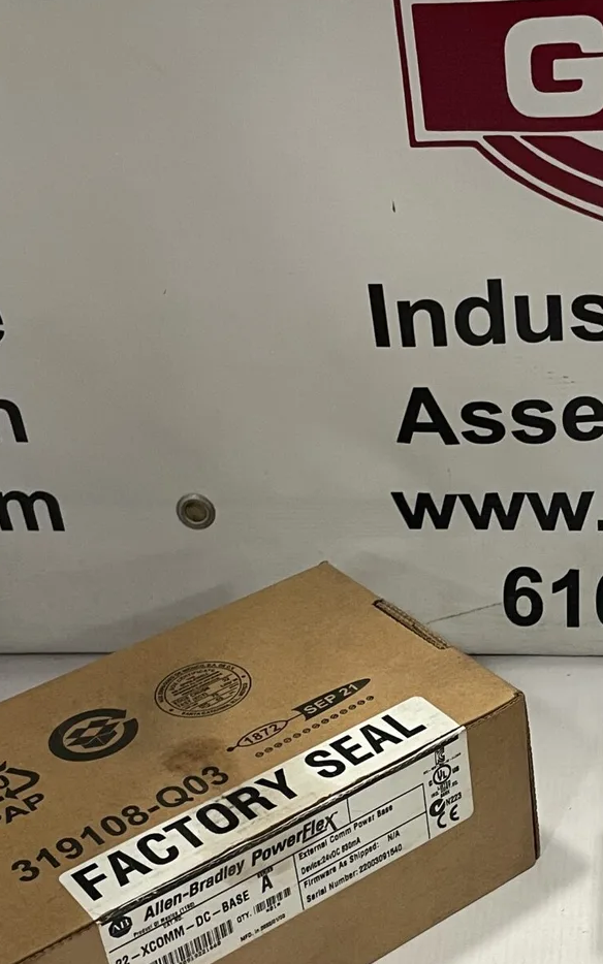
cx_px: 533
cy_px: 697
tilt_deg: -37.1
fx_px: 1551
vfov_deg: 34.0
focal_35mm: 59
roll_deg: +3.3
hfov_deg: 21.6
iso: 100
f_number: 1.6
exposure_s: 1/60
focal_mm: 4.2
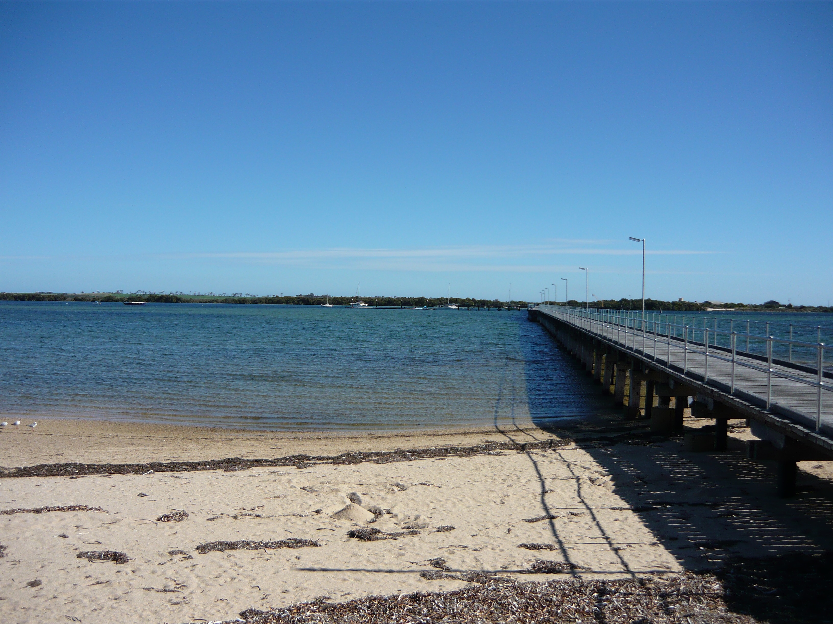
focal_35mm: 33
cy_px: 312
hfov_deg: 55.4
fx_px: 794
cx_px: 416
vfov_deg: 42.9
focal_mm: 5.5
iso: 100
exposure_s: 1/250
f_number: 8
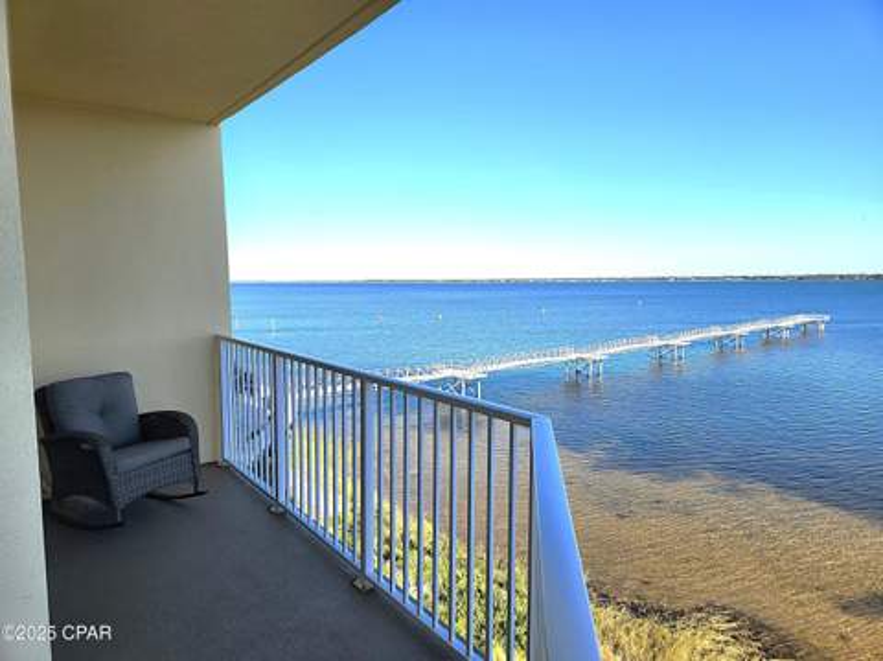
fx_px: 586
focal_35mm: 23
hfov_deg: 74.0
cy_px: 330
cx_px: 442
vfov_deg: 58.8
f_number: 1.8
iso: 20
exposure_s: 1/1272
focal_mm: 5.4
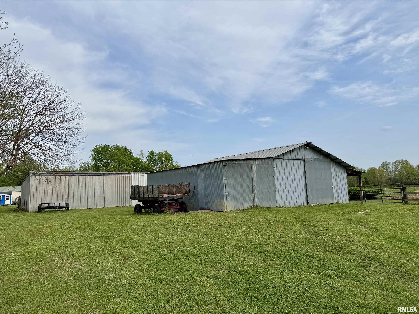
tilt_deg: +6.4
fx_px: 291
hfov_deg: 71.6
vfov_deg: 56.8
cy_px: 157
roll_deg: +2.2
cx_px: 210
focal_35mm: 24
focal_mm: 6.76
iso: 80
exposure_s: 1/5714
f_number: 1.78
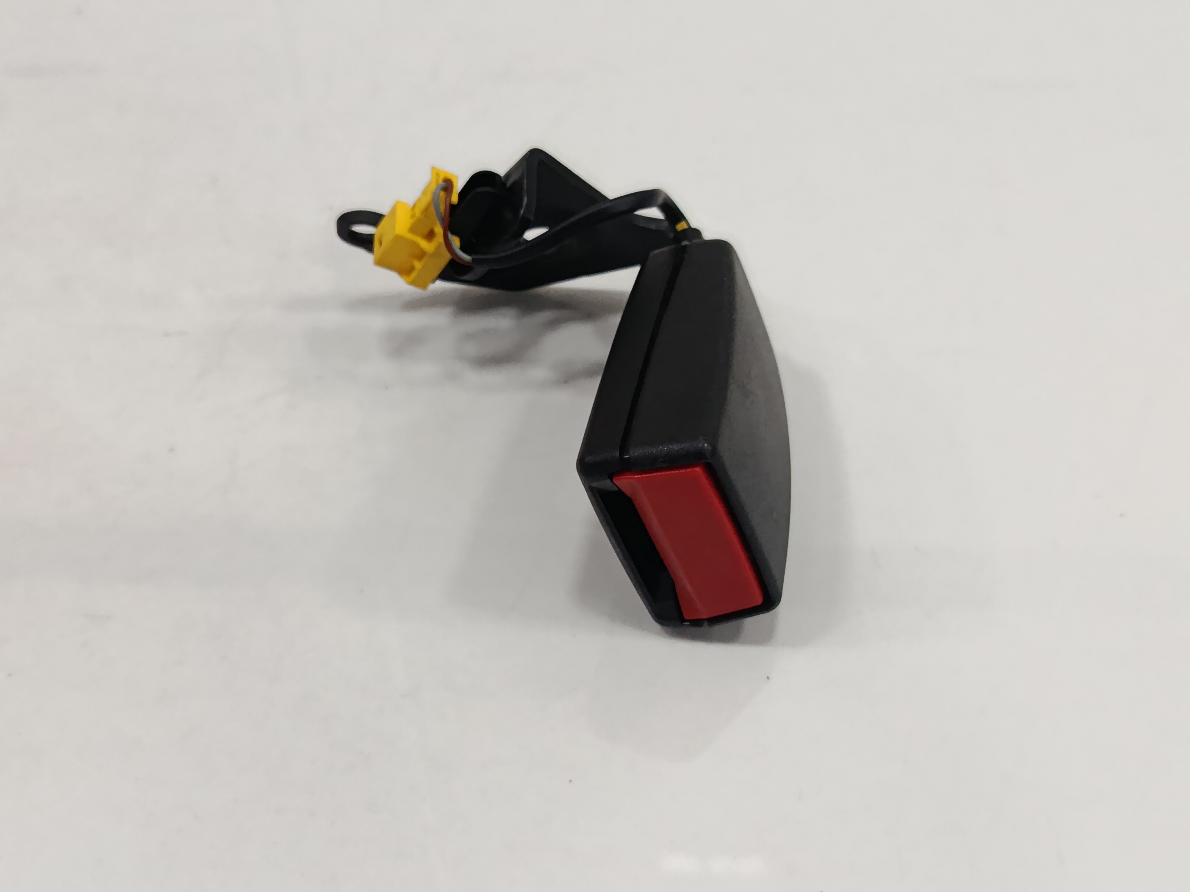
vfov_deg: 35.1
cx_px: 595
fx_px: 1409
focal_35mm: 41
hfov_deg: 45.8
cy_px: 446
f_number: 1.7
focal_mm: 5.24
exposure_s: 1/100
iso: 811
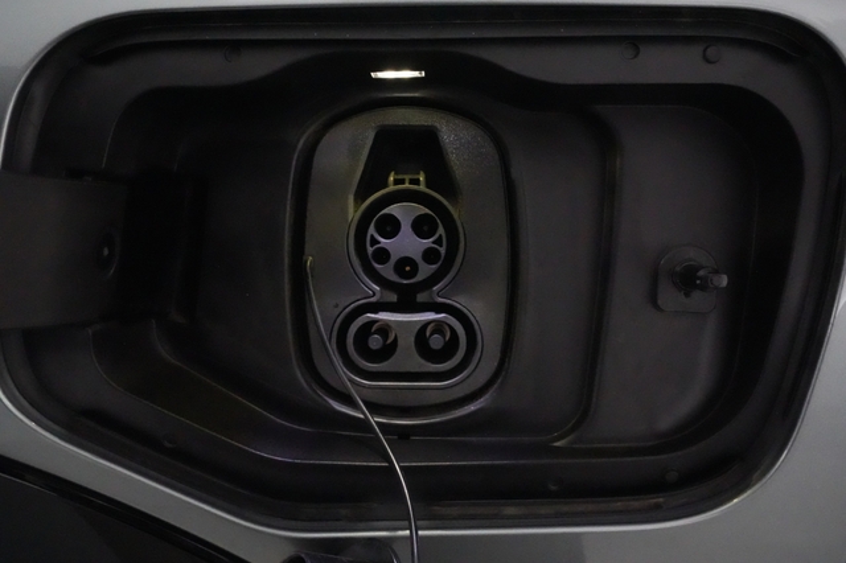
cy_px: 282
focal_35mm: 26
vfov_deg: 49.5
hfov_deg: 69.4
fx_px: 611
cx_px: 423
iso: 32000
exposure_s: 1/60
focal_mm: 26
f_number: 16
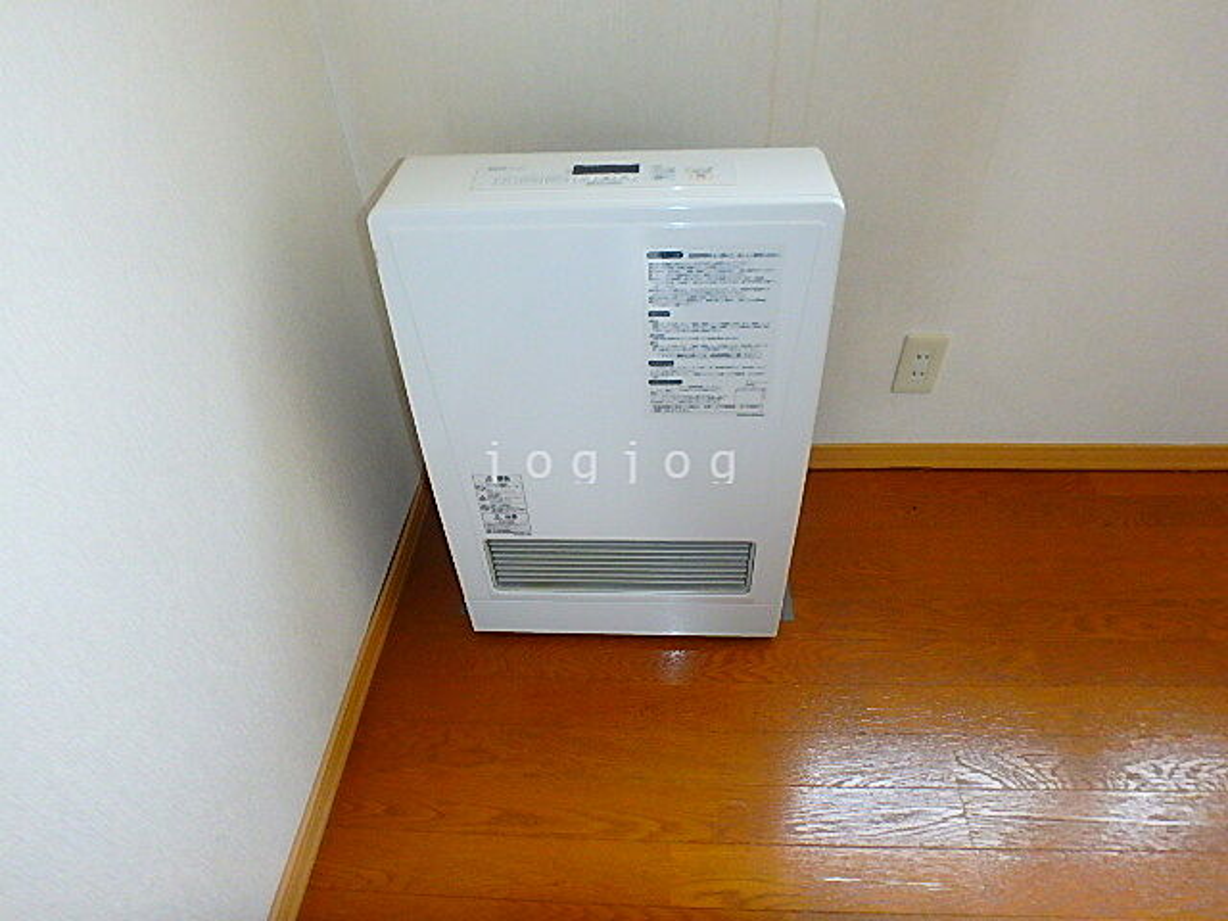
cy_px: 460
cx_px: 614
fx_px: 745
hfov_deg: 79.0
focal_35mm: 21
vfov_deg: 63.4
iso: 400
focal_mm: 3.7
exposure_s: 1/30
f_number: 3.5
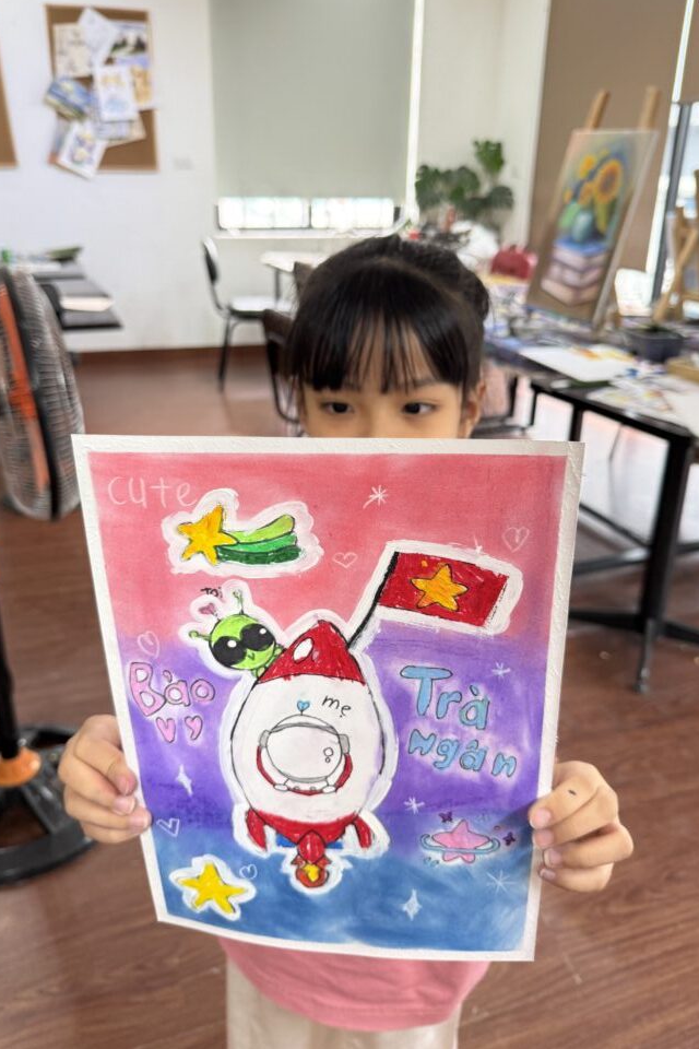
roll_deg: -2.1
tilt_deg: -22.8
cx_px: 343
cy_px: 506
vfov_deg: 69.4
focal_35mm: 26
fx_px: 757
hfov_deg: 49.6
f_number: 1.78
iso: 100
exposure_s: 1/100
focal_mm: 6.76
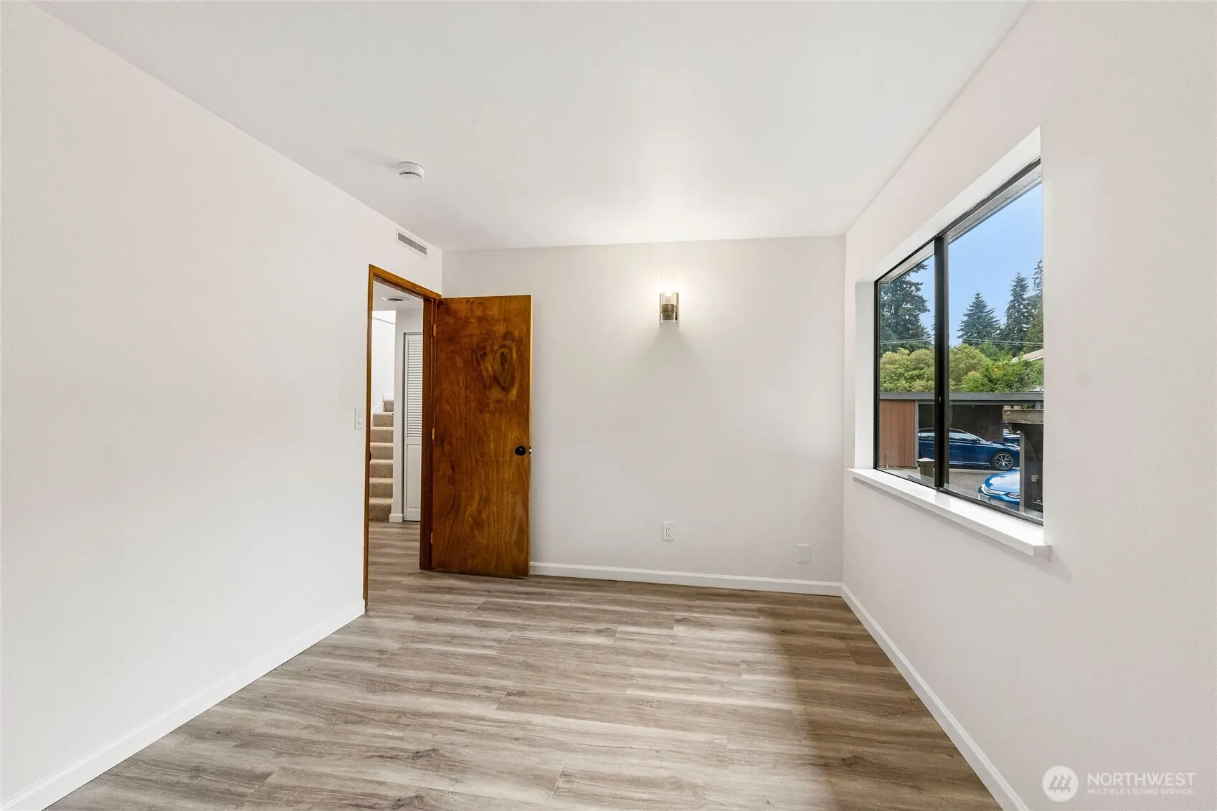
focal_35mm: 15
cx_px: 608
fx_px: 507
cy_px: 406
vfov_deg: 77.3
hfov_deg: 100.4
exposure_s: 1/30
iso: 1000
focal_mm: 10
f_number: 9
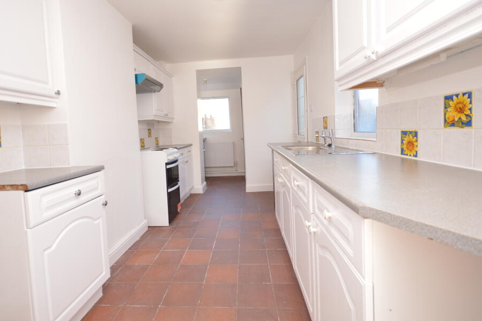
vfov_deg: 70.1
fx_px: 227
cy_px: 140
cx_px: 223
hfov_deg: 93.2
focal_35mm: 17
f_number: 4.5
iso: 400
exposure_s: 1/80
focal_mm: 10
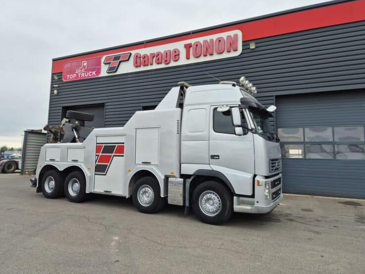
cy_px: 133
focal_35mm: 24
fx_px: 253
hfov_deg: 71.6
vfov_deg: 56.8
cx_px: 178
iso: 25
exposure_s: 1/302
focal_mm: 5.4
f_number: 1.8
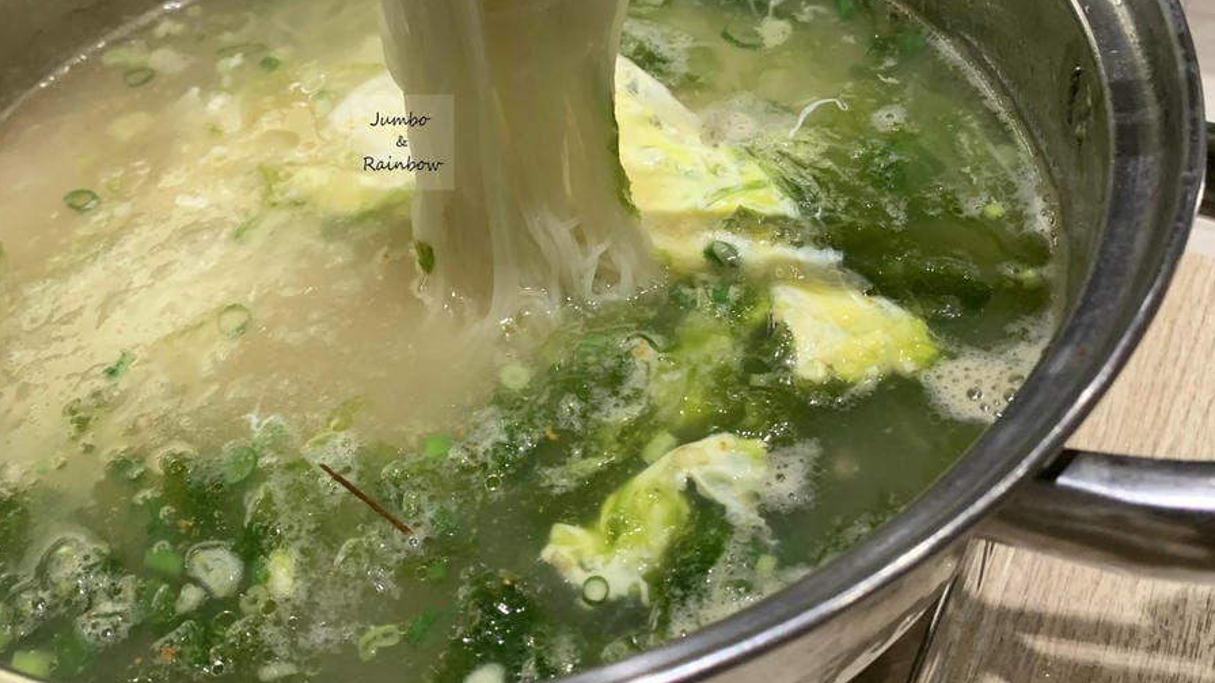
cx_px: 474
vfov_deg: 30.8
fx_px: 1224
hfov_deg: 52.4
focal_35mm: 38
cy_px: 190
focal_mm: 4.25
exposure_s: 1/60
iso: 200
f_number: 1.8
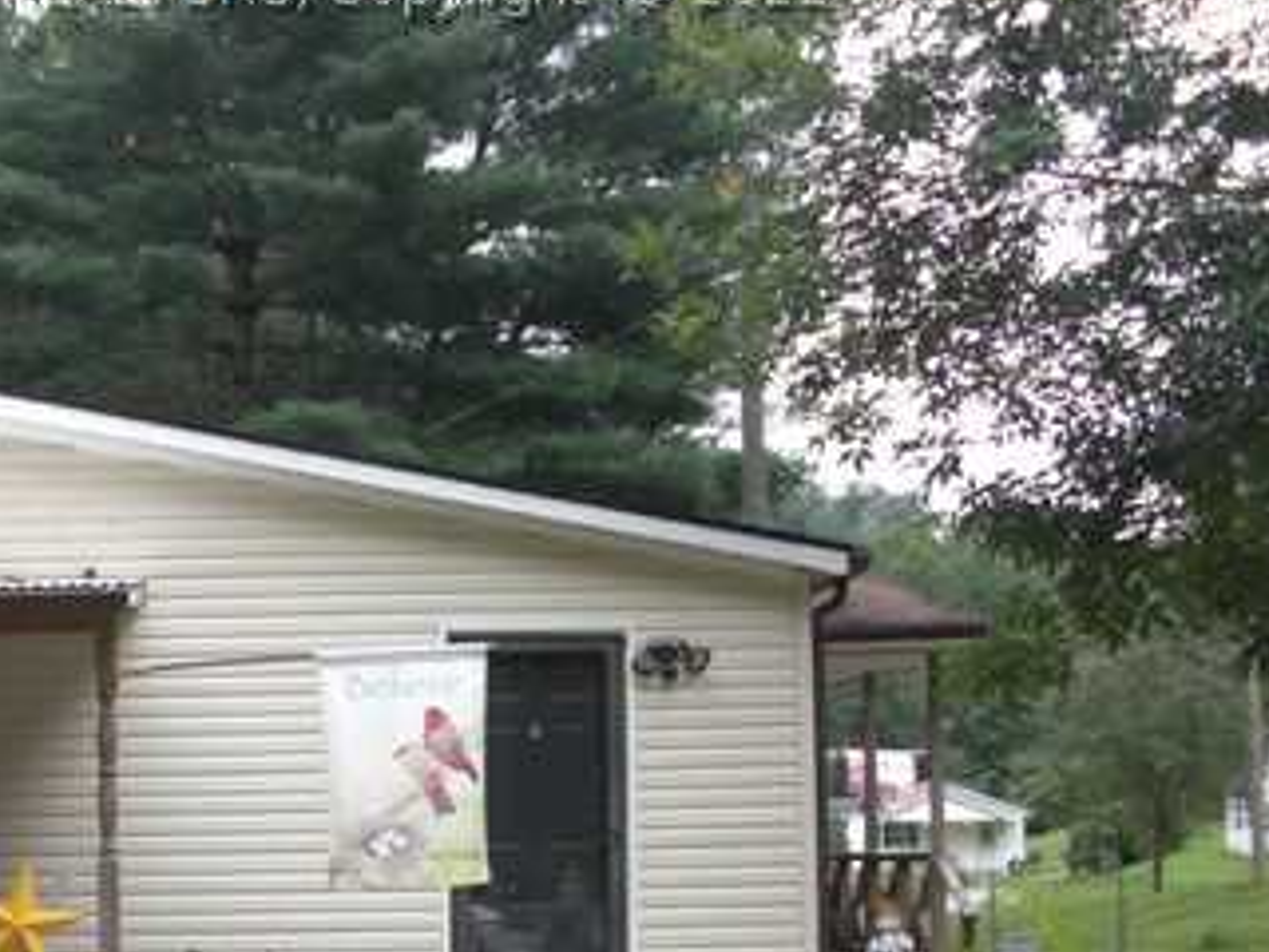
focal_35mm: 72
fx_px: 2639
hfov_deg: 25.8
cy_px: 892
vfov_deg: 20.0
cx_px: 44
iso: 50
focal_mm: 6.3
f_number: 2.8
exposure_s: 1/160
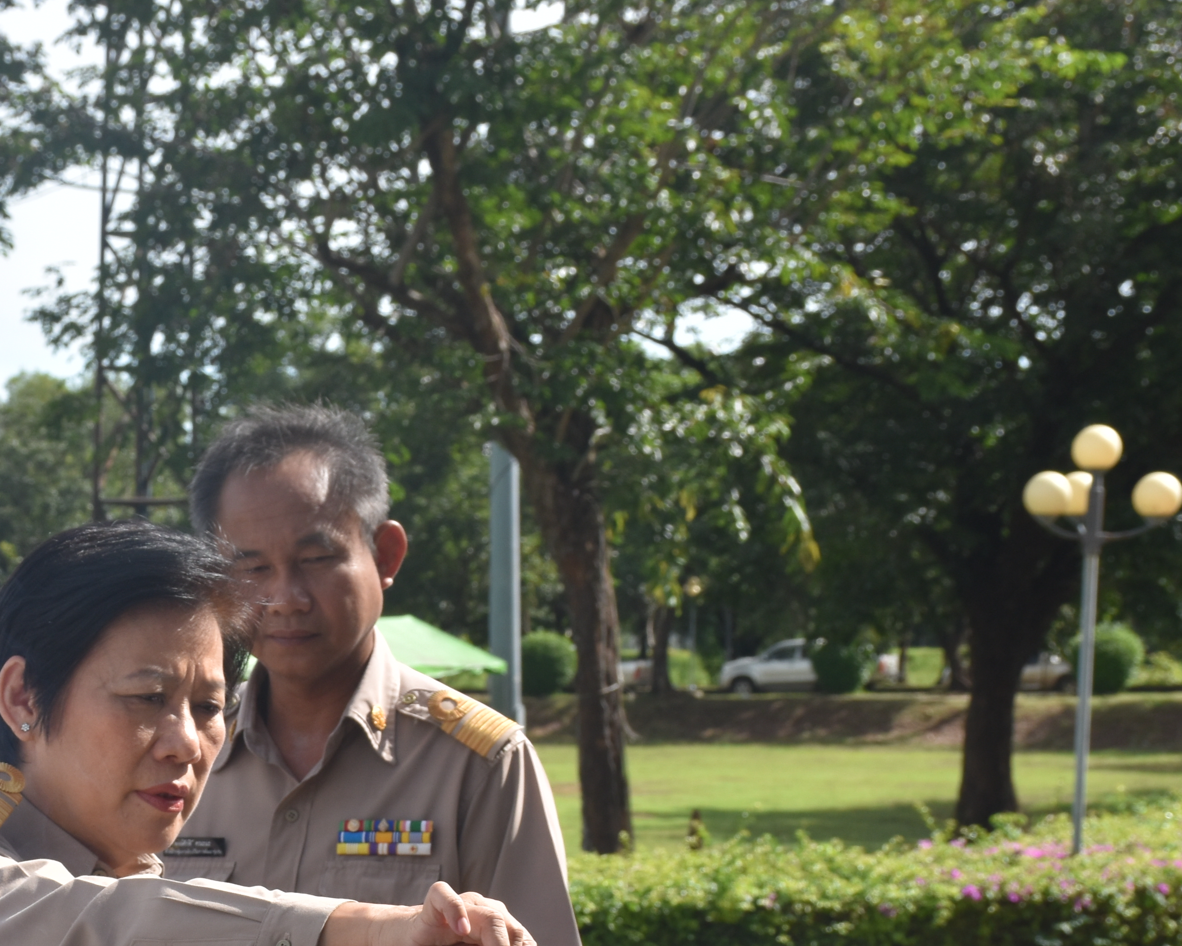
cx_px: 196
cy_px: 905
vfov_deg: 12.4
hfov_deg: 15.5
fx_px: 4304
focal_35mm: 123
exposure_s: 1/320
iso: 200
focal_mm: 38
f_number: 9
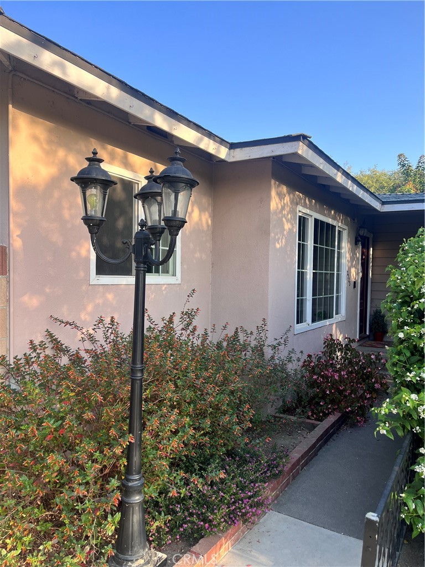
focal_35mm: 26
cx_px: 212
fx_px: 426
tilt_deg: -2.1
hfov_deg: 53.1
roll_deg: -0.5
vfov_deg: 67.3
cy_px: 284
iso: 50
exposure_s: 1/583
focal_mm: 5.1
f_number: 1.6
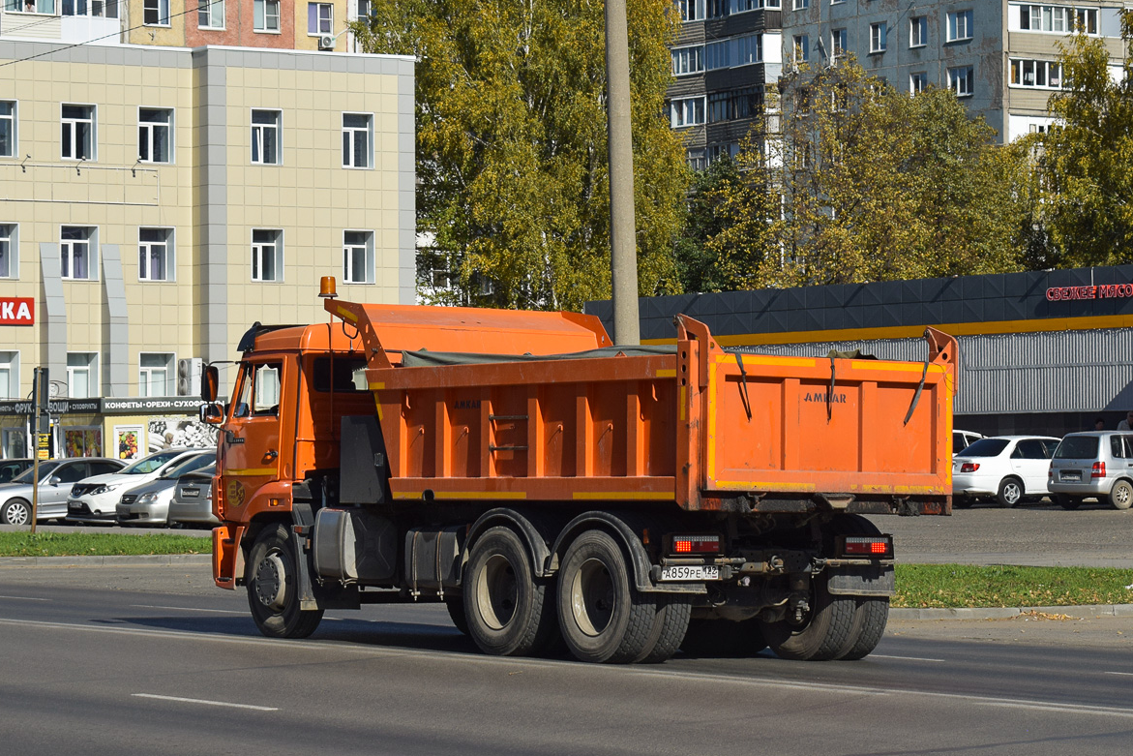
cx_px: 566
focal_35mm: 85
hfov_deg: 24.0
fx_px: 2660
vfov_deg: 16.2
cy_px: 373
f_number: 7.1
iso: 200
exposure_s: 1/1250
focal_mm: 55
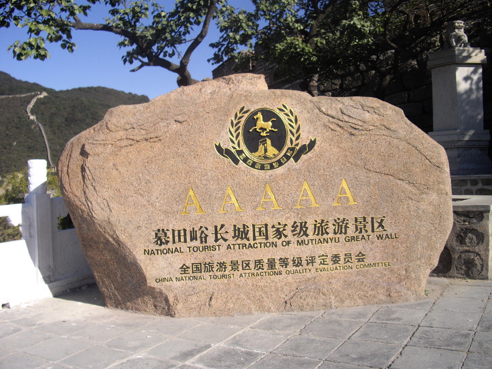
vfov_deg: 37.7
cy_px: 184
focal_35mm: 38
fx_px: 540
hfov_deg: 49.0
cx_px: 246
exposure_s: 1/125
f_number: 8
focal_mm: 7.9
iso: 64
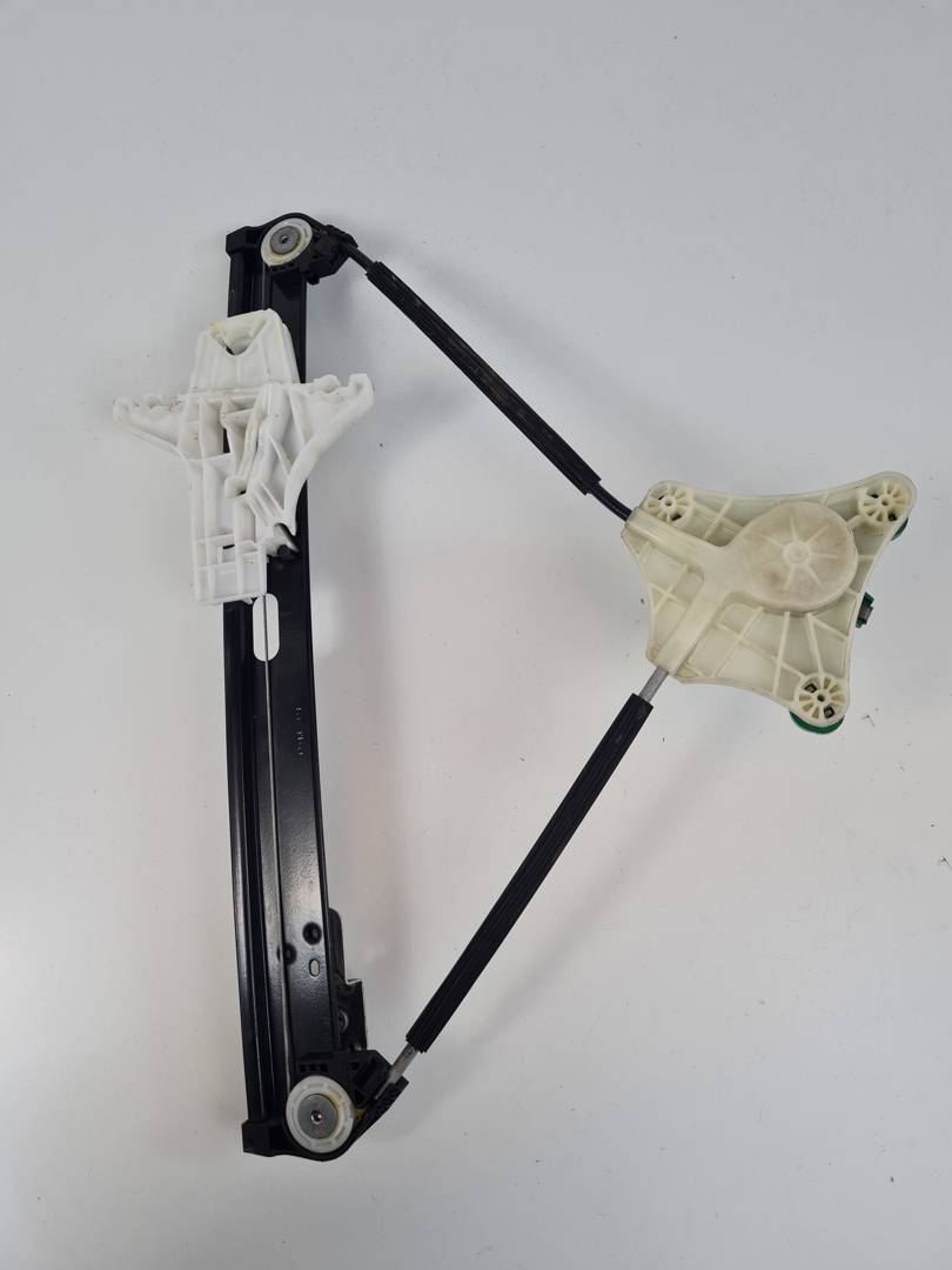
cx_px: 476
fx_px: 953
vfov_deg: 67.3
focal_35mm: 26
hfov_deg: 53.1
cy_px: 635
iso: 50
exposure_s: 1/481
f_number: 1.8
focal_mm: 5.4
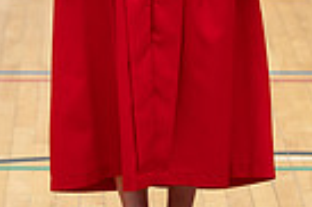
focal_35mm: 439
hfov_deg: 4.7
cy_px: -115
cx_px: 120
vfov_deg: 3.1
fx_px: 3800
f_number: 2.8
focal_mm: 85
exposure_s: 1/200
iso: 1000
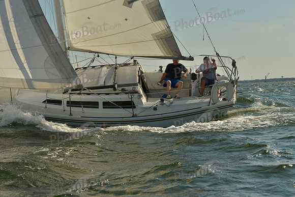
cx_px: 148
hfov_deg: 28.8
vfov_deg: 19.5
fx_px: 574
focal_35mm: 70
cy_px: 98
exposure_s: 1/1000
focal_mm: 70
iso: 280
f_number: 11
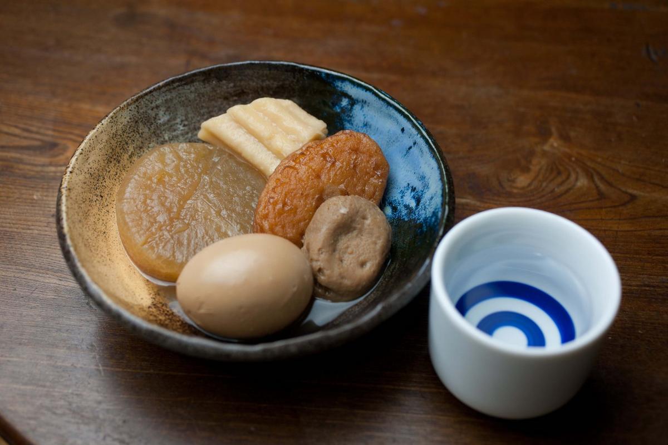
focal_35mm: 50
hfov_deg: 39.6
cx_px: 334
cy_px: 222
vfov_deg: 27.0
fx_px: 927
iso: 200
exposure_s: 1/40
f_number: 4.5
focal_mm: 50
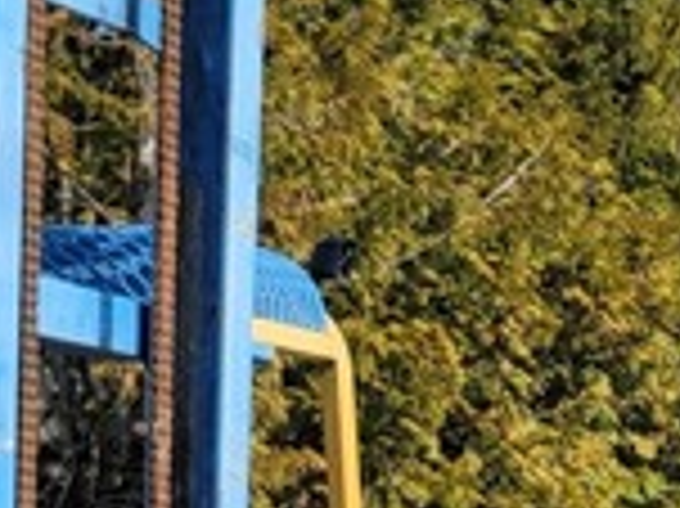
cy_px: 796
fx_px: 2493
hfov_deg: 15.1
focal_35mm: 127
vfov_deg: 11.1
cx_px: -63
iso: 16
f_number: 1.8
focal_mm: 6.7
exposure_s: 1/652
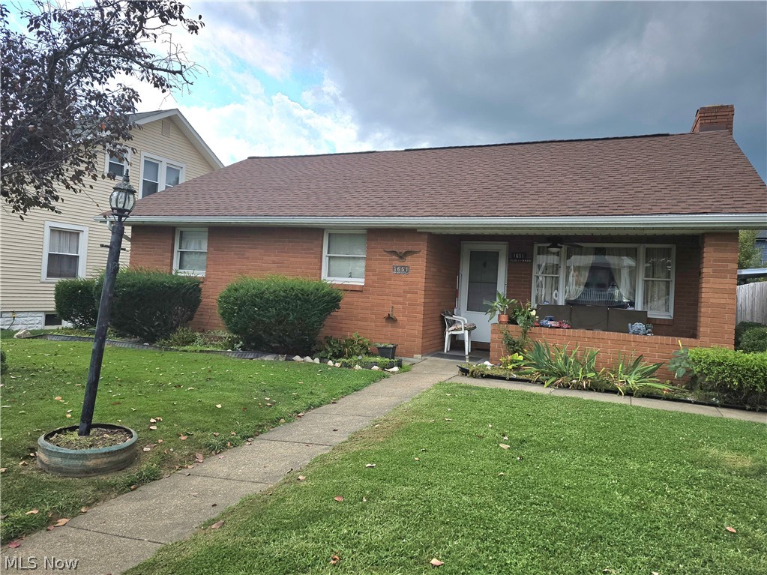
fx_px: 510
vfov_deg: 58.9
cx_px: 384
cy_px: 288
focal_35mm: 23
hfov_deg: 73.9
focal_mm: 6.3
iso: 12
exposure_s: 1/1250
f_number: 1.7
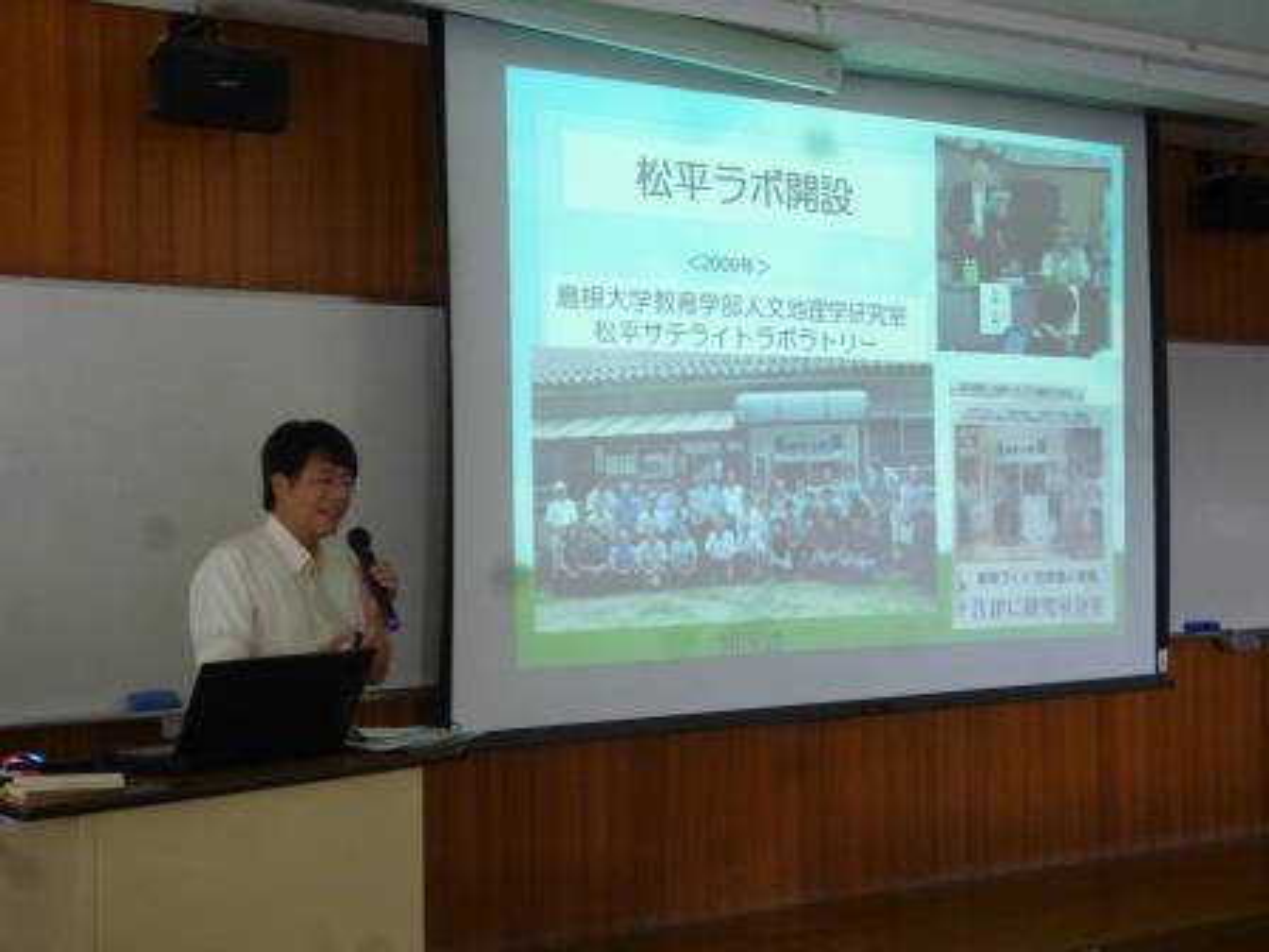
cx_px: 634
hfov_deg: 39.7
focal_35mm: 48
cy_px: 476
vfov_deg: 30.3
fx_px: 1760
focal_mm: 8.6
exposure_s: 1/15
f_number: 4
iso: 400
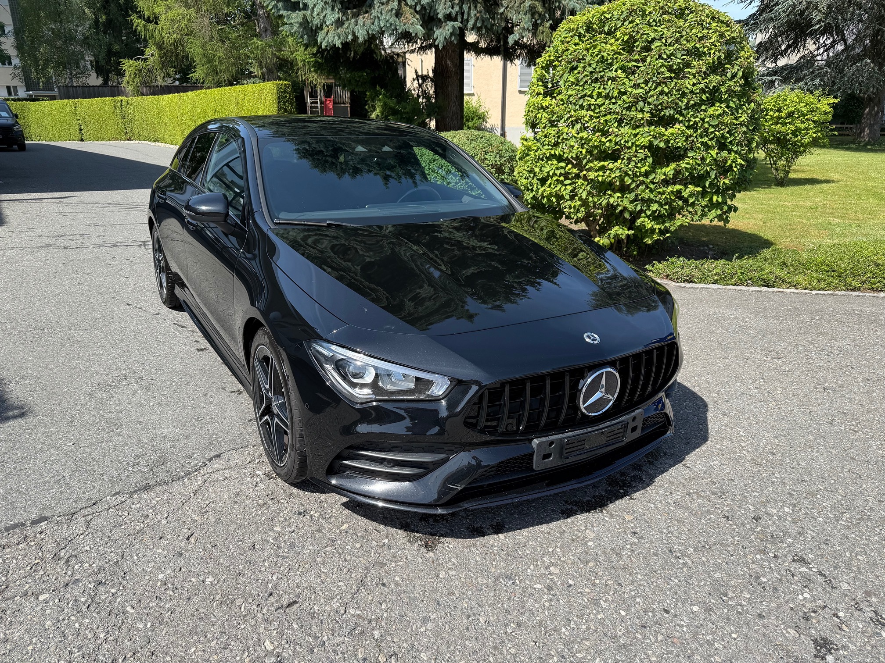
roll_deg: +0.9
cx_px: 442
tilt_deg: -18.3
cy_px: 332
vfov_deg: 56.8
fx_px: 614
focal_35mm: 24
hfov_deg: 71.6
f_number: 1.78
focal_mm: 6.76
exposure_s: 1/2232
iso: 80
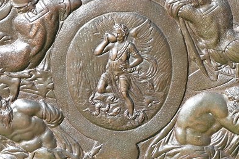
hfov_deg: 16.9
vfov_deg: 11.2
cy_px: 6
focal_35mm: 121
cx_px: 112
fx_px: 803
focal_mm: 26
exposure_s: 1/250
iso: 200
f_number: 5.6
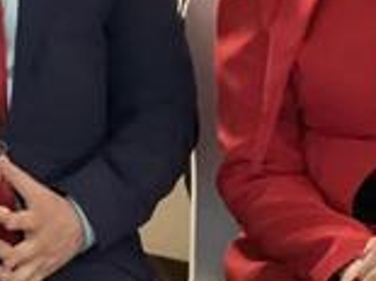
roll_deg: -2.3
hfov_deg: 7.3
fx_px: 2930
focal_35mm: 270
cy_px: -41
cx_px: -25
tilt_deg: -7.5
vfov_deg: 5.5
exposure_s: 1/15
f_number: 2.8
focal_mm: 9
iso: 1250
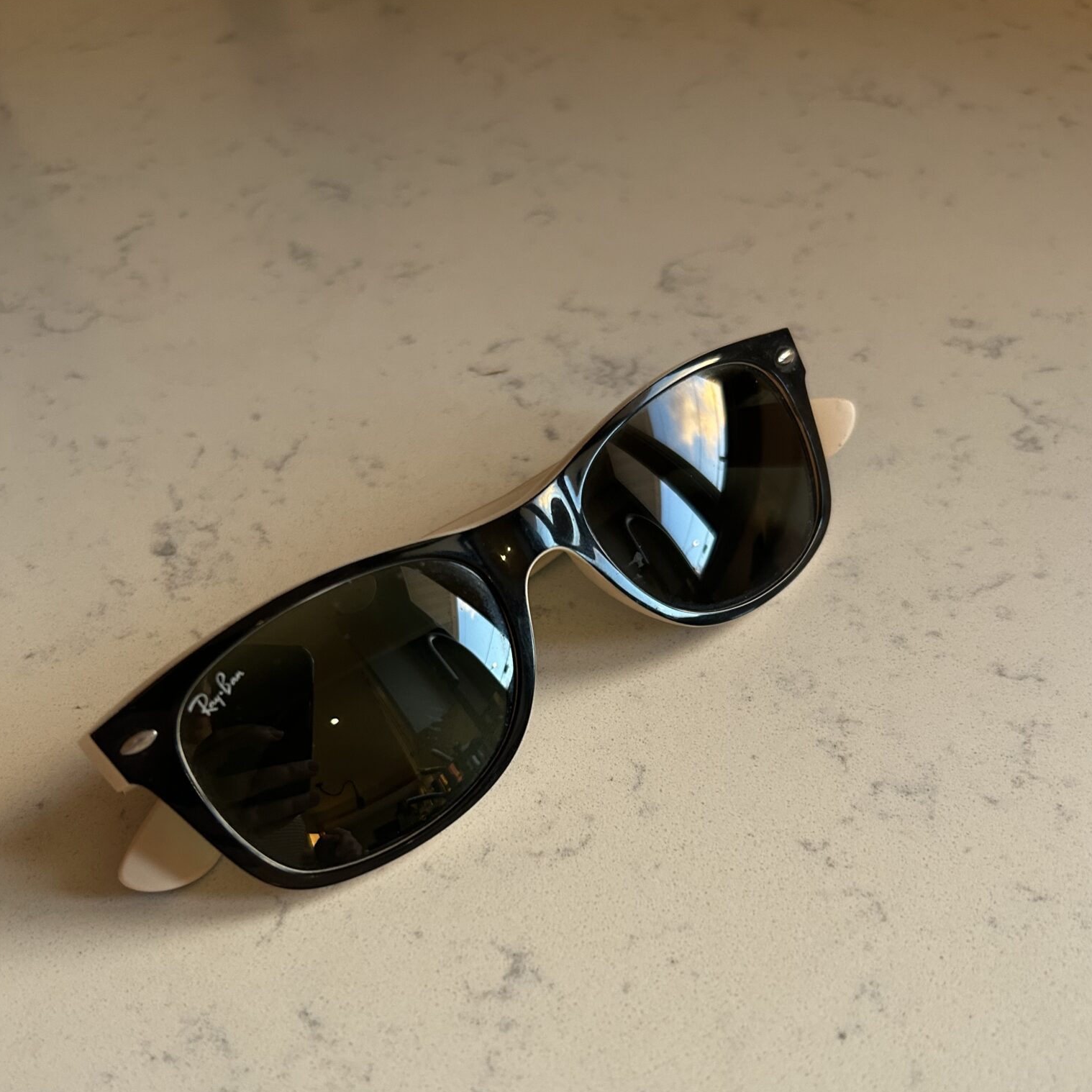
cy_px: 727
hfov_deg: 52.5
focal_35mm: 31
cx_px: 546
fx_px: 1106
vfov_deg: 51.6
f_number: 1.5
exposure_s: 1/60
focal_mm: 5.7
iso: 200
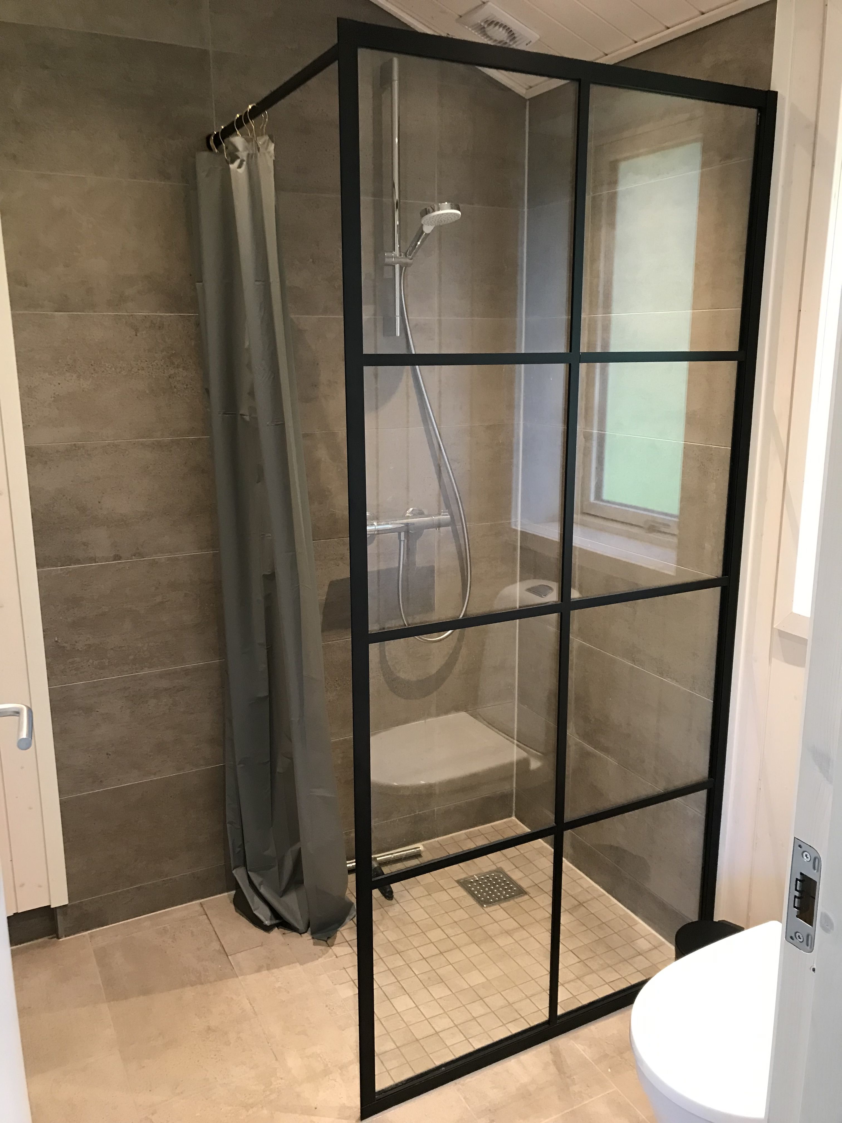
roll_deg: +0.0
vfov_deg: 63.4
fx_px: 908
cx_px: 421
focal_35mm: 28
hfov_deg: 49.7
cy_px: 562
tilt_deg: -12.2
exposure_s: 1/17
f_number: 1.8
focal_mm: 3.99
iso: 80
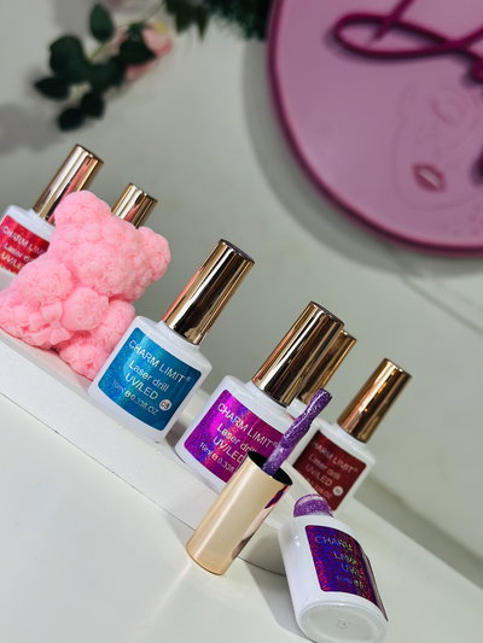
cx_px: 242
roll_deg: -35.6
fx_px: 893
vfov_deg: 39.6
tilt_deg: -7.5
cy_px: 322
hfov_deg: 30.3
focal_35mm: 48
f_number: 1.78
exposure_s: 1/100
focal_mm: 6.86
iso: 125
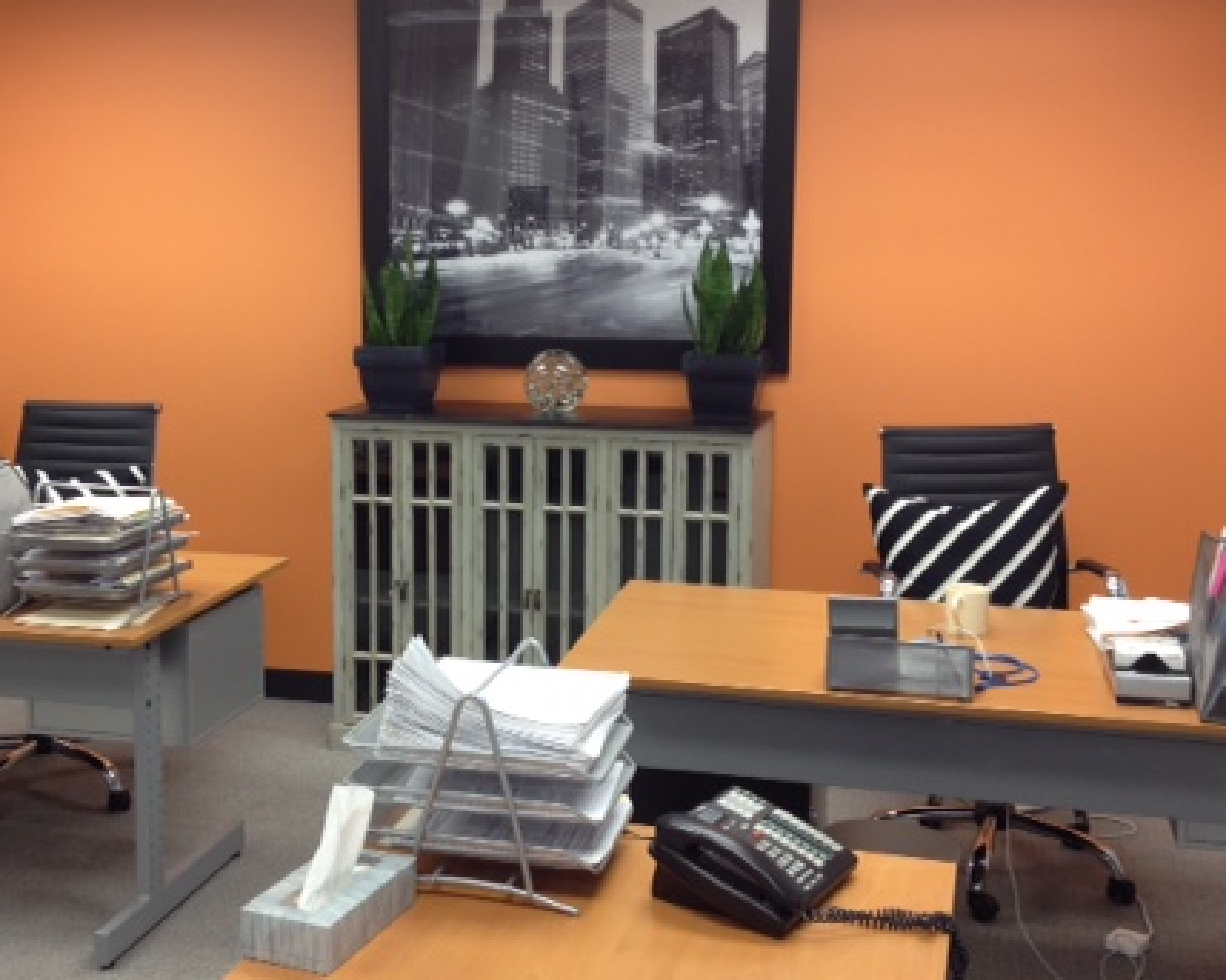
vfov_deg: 29.6
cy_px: 431
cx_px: 497
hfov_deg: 36.5
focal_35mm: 51
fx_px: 1850
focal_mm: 4.28
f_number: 2.4
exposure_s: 1/20
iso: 64
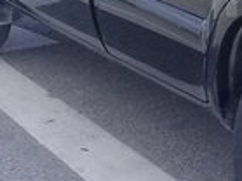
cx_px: 390
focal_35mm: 147
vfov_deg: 10.0
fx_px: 1027
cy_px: -10
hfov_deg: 12.6
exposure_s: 1/456
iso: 50
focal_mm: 3.3
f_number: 2.2
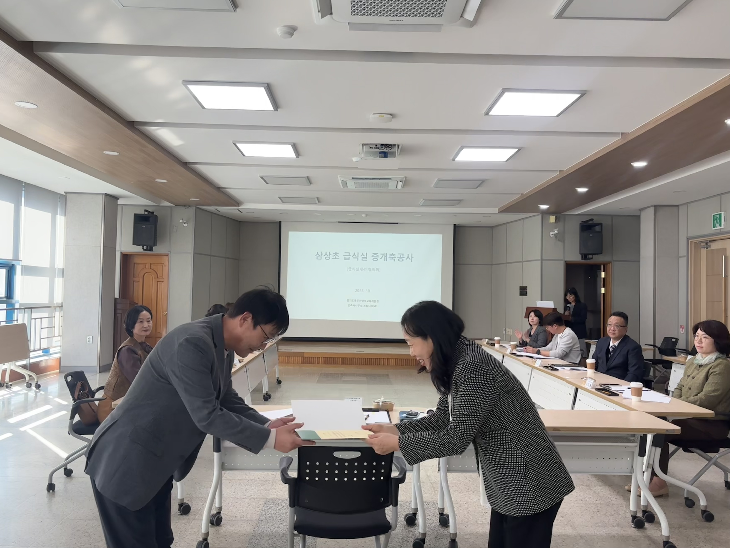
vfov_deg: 53.1
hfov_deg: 67.3
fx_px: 548
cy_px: 274
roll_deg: -1.4
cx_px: 365
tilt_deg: +1.0
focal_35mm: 26
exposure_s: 1/120
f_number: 1.6
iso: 80
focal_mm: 5.96
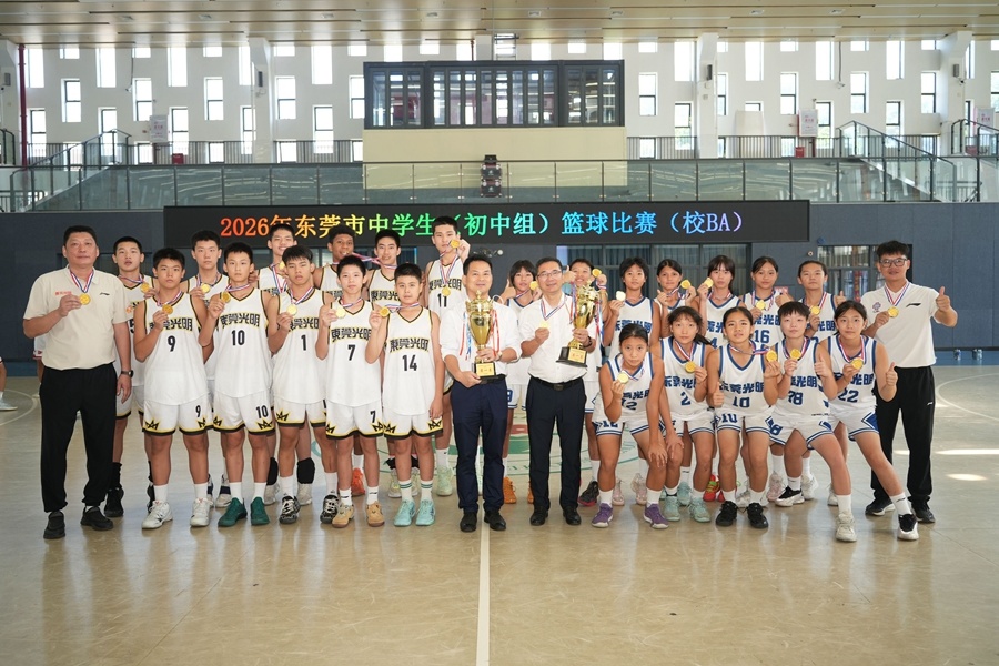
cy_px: 333
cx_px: 500
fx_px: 777
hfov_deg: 65.5
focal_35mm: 28
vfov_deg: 46.4
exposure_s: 1/100
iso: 320
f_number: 2.8
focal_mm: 28
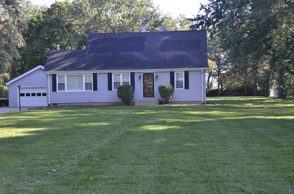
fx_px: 428
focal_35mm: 52
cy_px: 97
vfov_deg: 25.6
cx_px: 147
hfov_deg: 37.9
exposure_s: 1/125
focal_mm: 35
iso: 200
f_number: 5.6
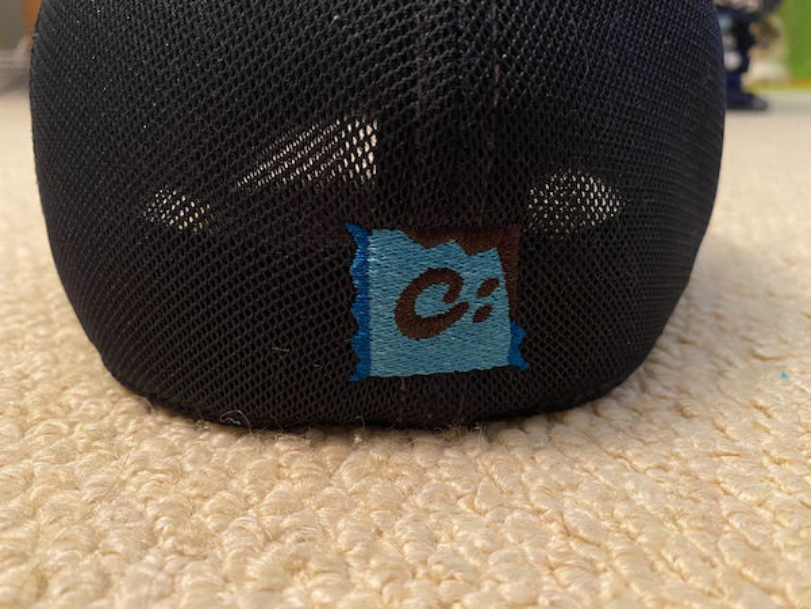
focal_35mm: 26
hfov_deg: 67.3
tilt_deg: -20.5
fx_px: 609
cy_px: 304
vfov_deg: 53.1
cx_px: 406
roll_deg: +0.9
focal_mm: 4.25
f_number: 1.8
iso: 800
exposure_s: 1/25
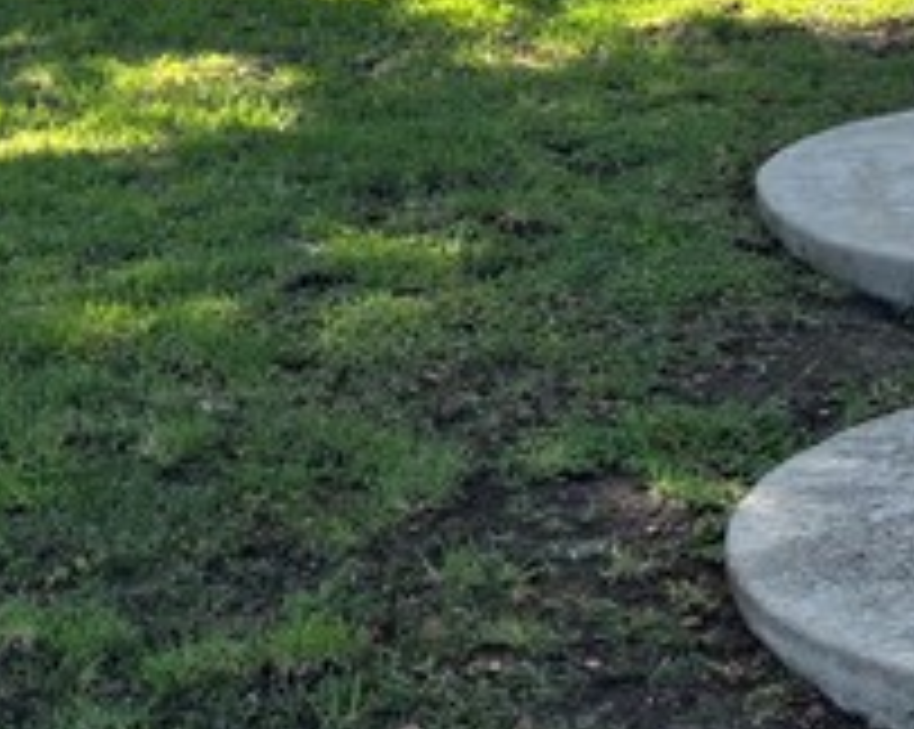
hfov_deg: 14.3
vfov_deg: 12.0
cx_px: 1234
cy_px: 162
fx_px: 3459
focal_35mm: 128
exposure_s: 1/1047
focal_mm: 5.96
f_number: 1.6
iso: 50
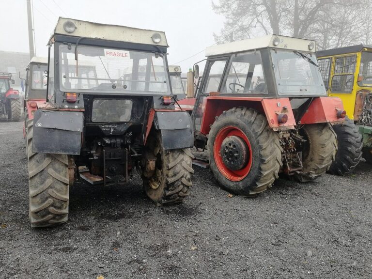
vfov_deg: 51.4
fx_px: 290
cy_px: 140
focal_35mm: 27
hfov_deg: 65.3
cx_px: 186
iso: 64
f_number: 2.2
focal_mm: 3.95
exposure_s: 1/100
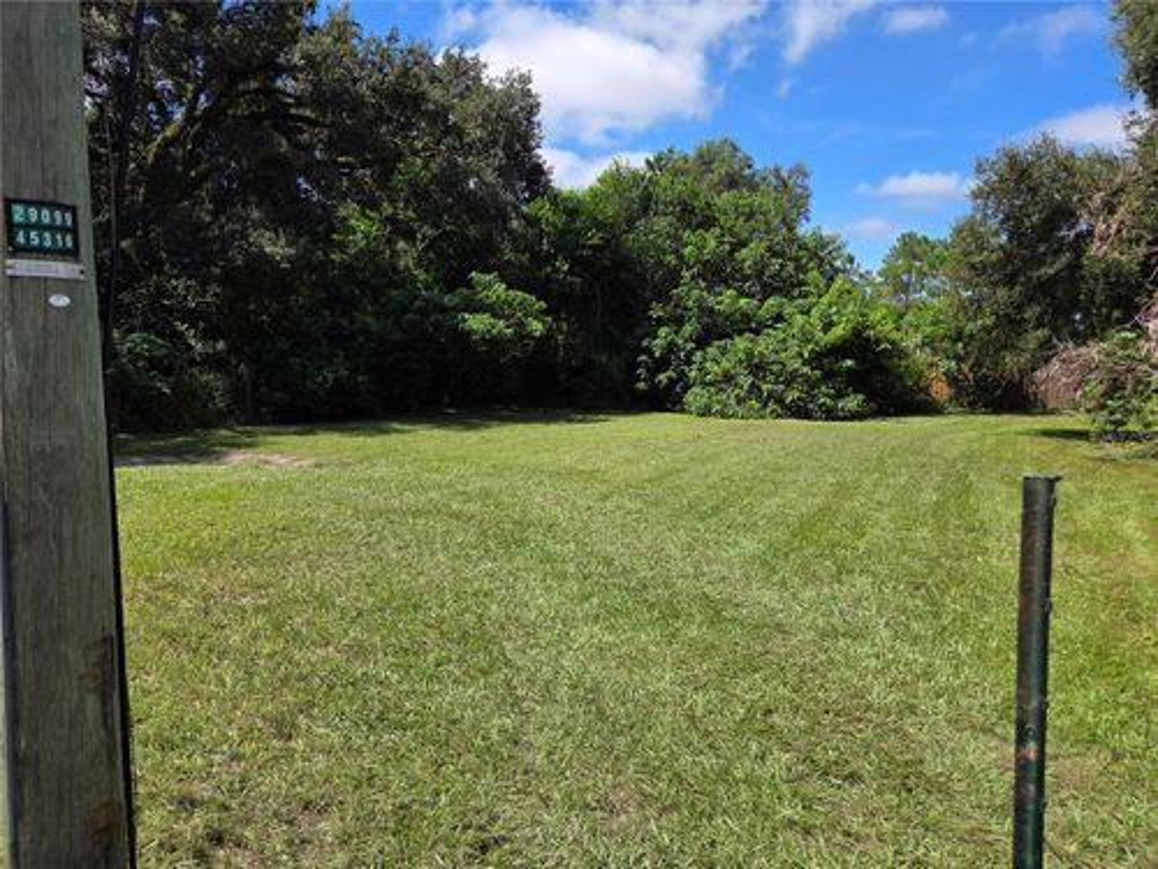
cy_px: 434
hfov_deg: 73.9
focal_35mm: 23
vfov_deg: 58.9
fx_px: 769
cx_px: 579
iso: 80
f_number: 1.8
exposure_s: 1/3427
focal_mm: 5.4
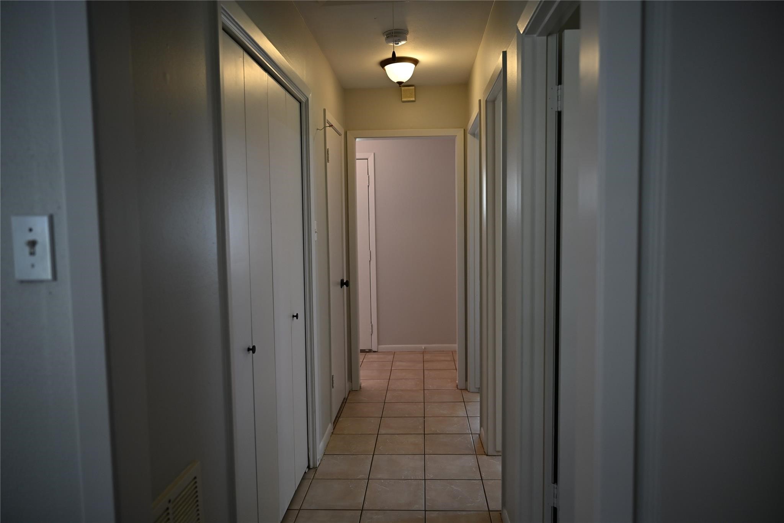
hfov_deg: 72.6
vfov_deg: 52.2
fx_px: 533
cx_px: 392
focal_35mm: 24
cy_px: 262
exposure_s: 1/125
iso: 500
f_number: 2.8
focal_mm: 24.5
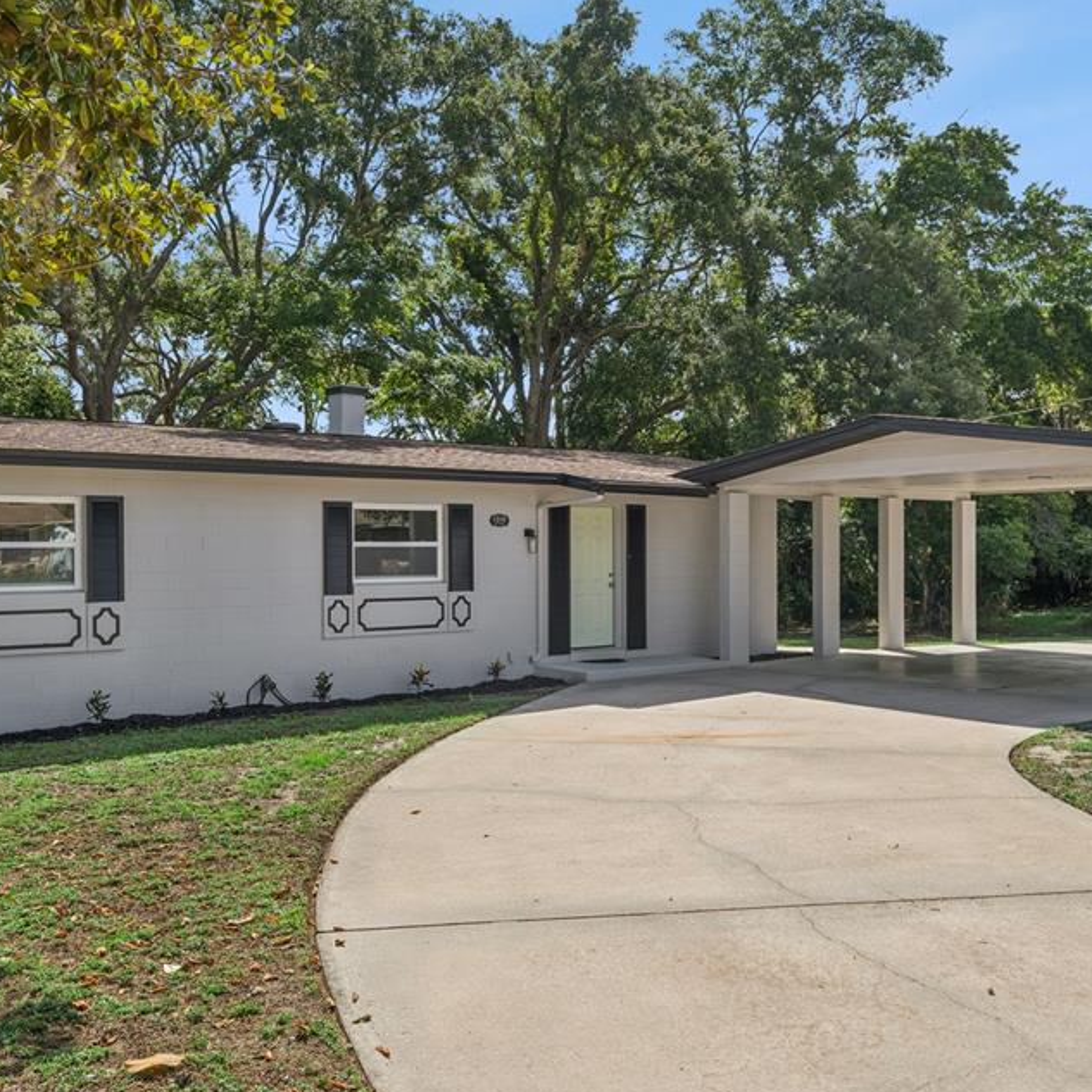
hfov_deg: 49.7
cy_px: 559
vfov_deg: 49.7
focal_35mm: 33
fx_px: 1178
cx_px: 540
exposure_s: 1/500
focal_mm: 24
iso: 400
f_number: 9
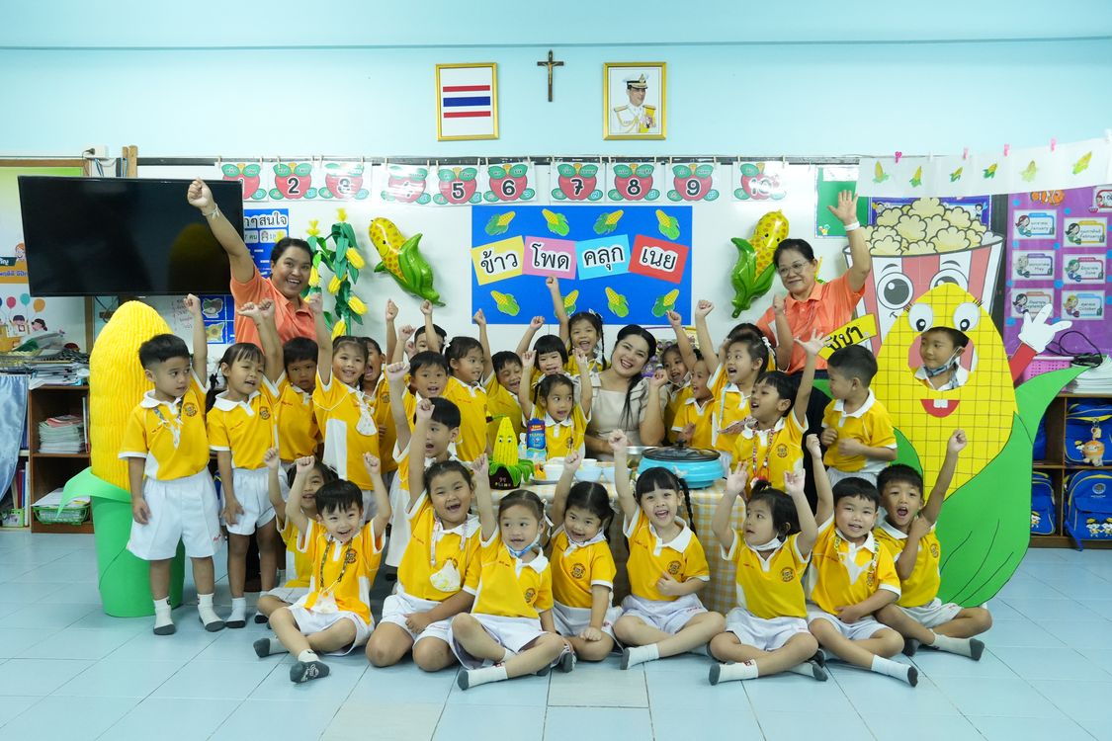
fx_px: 927
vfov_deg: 43.6
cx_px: 556
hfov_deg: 61.9
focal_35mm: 30
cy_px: 370
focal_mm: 20
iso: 4000
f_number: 5.6
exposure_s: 1/100
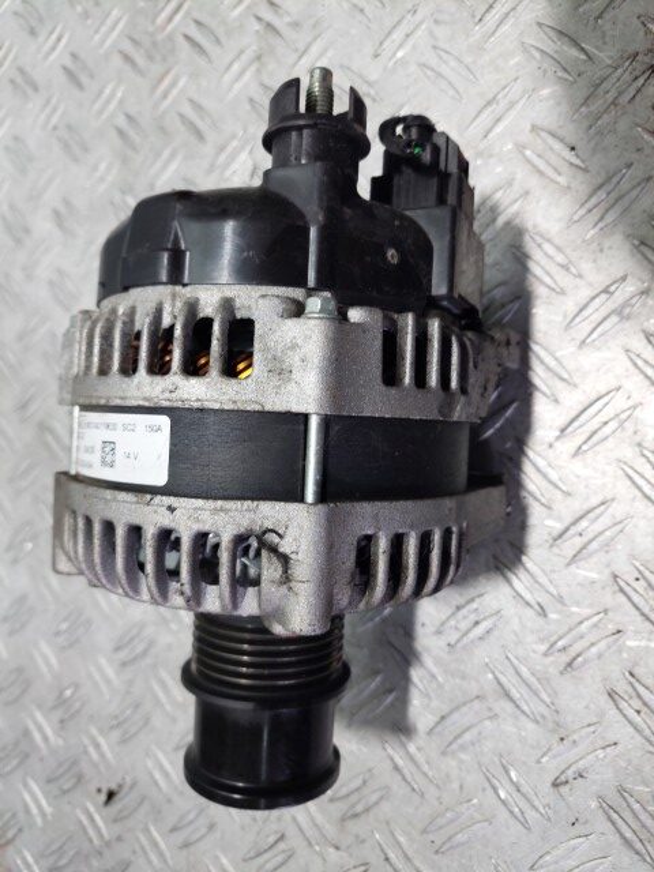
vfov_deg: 69.4
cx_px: 327
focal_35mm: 25
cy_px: 436
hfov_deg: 54.9
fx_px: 630
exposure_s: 1/50
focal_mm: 5.23
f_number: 1.8
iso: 50
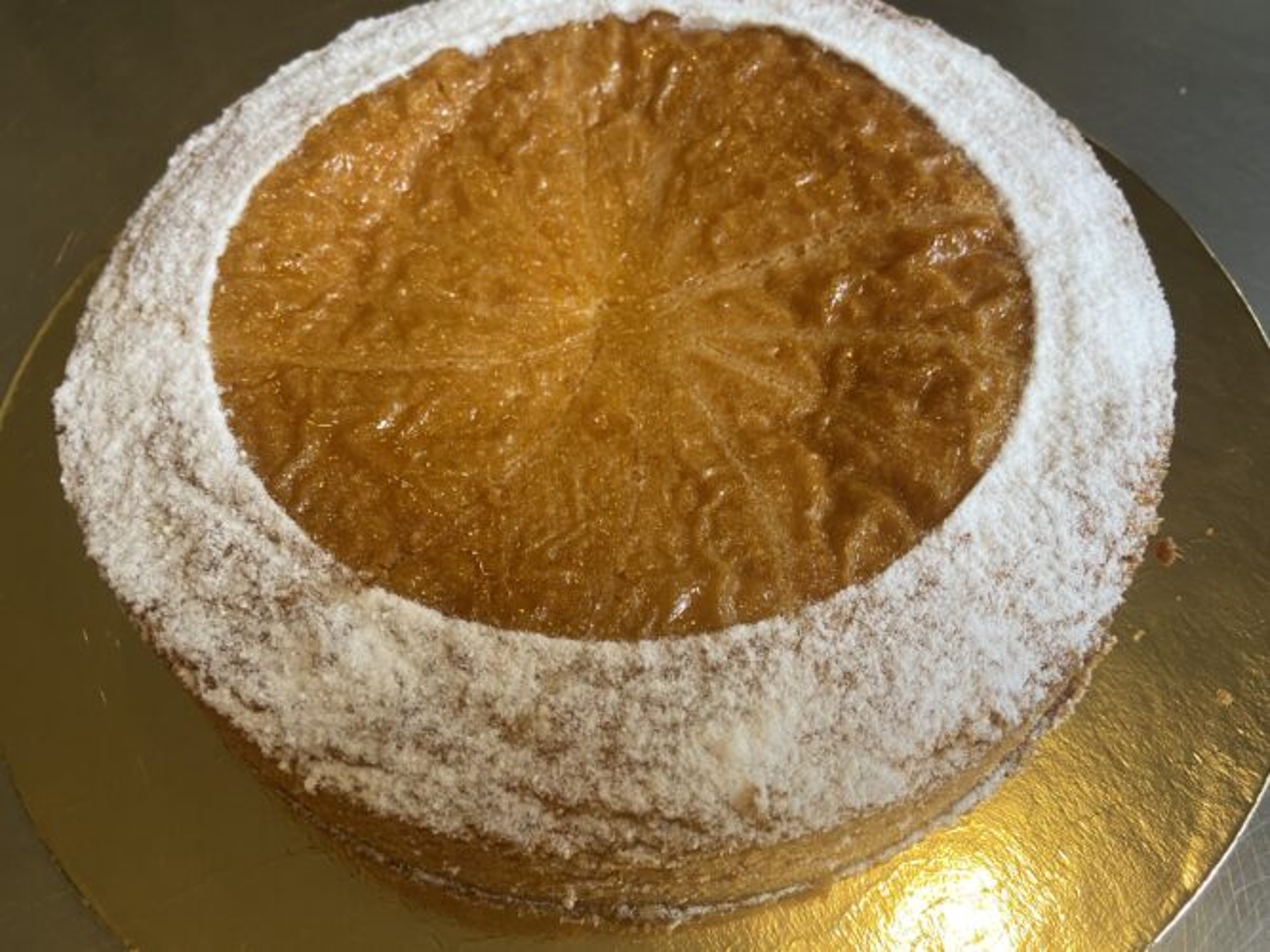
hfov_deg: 67.3
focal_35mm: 26
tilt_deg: -56.9
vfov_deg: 53.0
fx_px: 954
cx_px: 635
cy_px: 476
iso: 160
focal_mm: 4.25
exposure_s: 1/50
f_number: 1.8
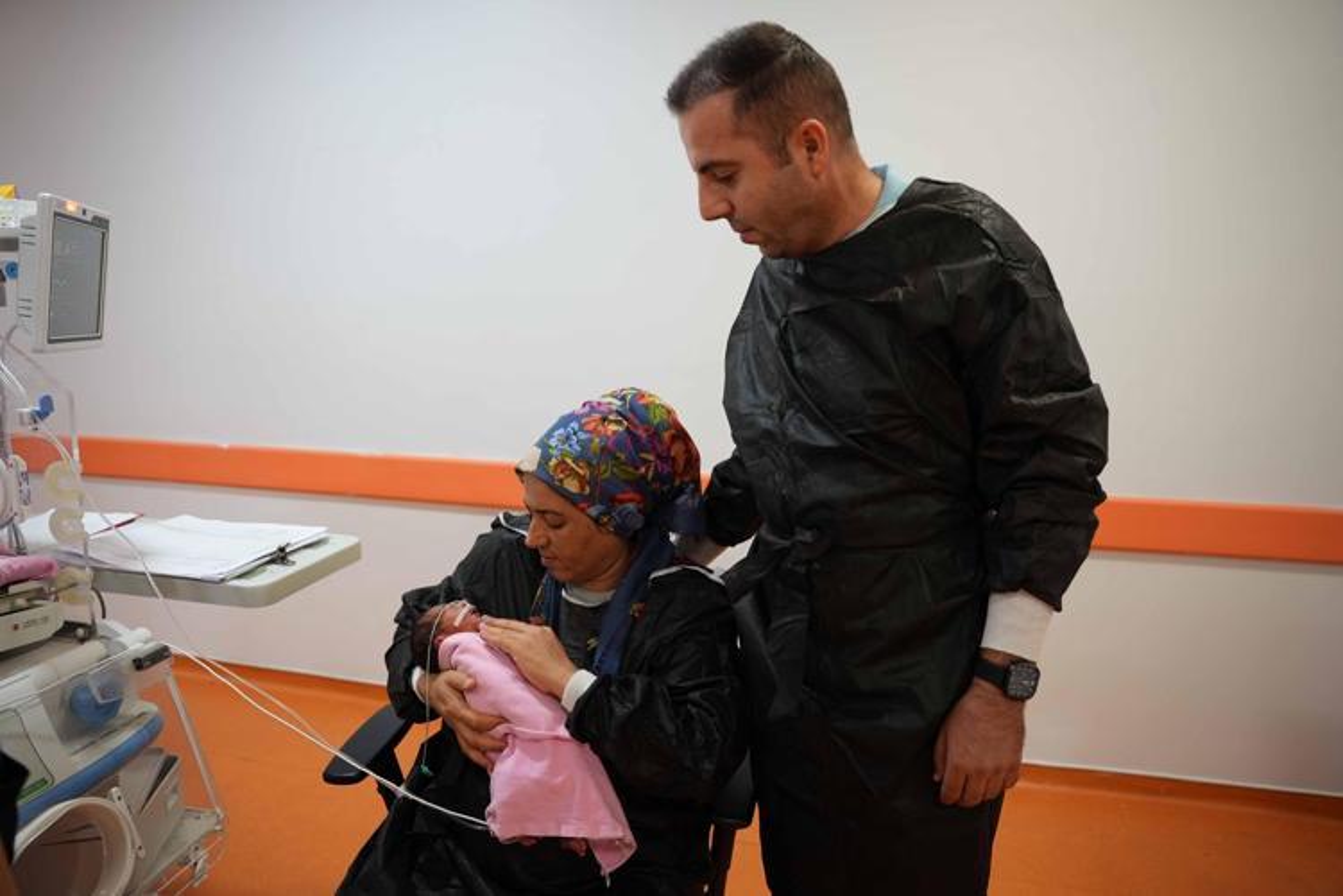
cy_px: 448
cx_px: 672
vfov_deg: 53.1
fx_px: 895
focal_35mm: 24
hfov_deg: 73.7
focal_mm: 24
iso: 1600
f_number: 2.8
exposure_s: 1/100
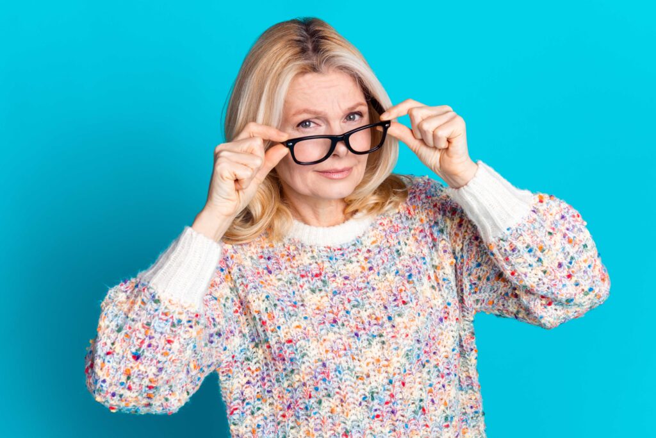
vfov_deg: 21.9
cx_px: 328
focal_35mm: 62
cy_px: 219
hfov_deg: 32.4
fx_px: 1130
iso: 100
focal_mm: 62
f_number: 7.1
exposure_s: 1/160
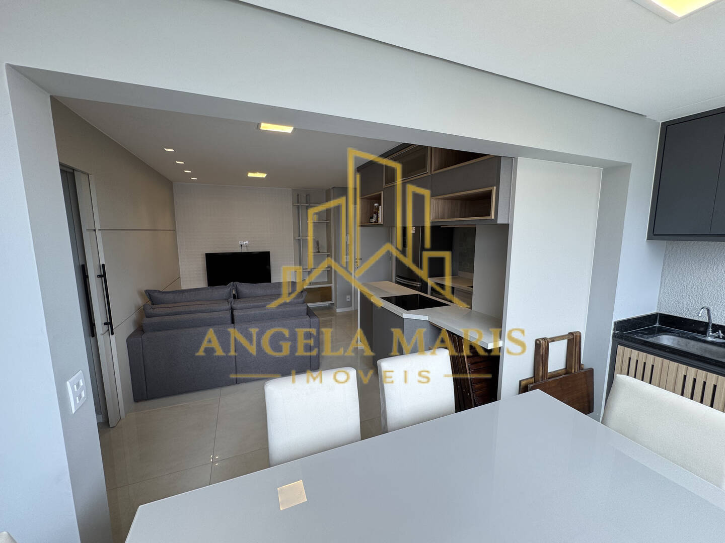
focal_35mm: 14
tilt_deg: -7.3
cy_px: 272
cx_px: 362
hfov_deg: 102.1
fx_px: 293
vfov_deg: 85.7
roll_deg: +0.3
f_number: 2.2
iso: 64
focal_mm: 2.22
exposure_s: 1/120
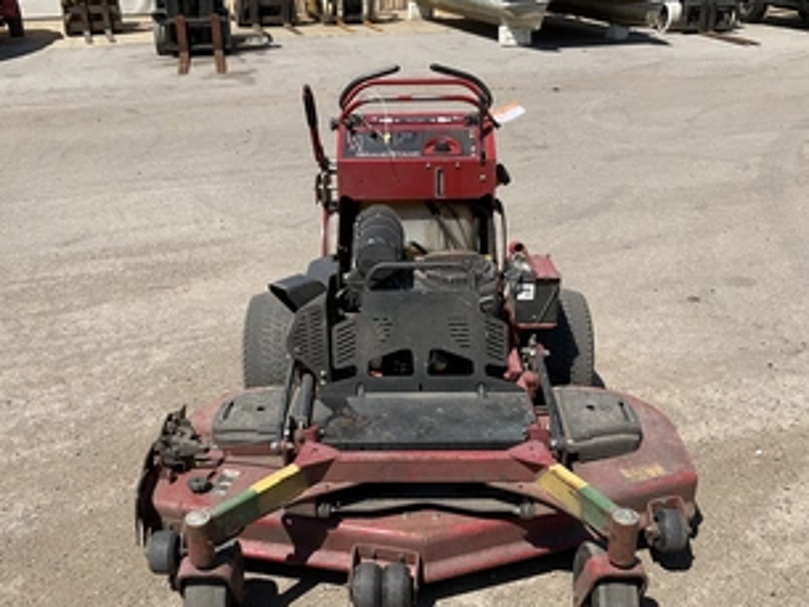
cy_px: 360
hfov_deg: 48.9
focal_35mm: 38
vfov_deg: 37.6
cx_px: 390
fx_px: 888
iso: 25
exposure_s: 1/2141
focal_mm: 3
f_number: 1.8
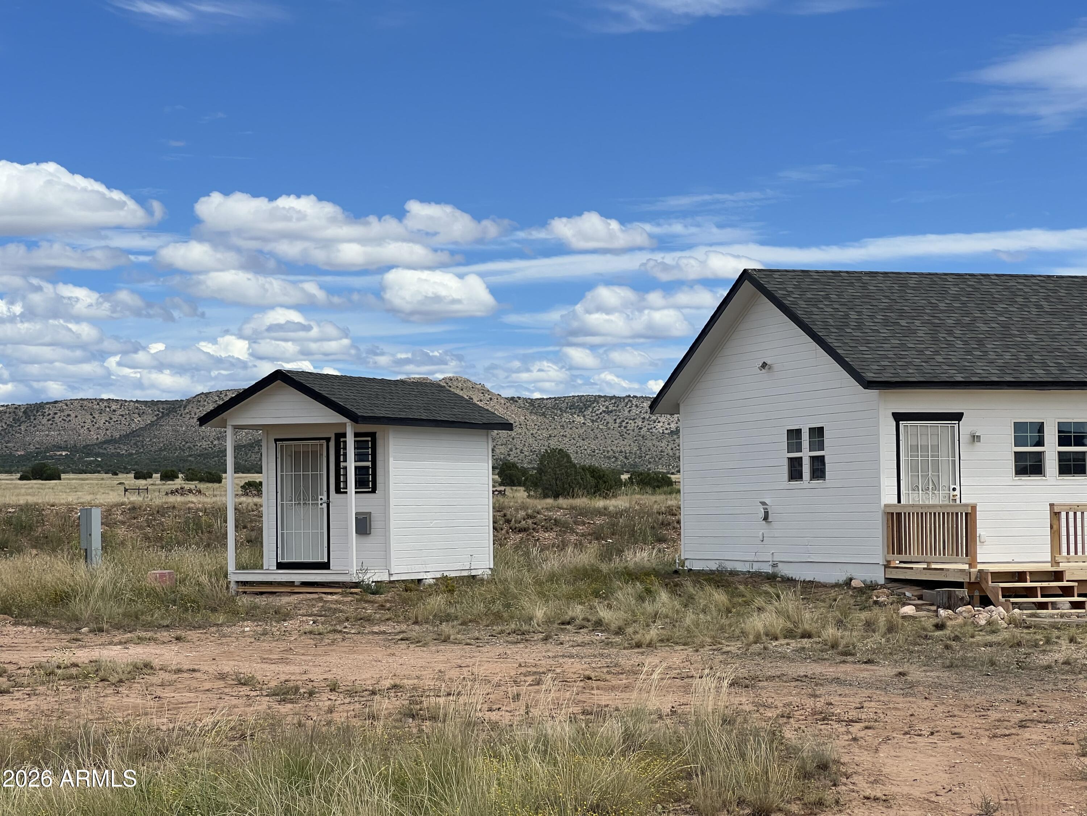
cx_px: 544
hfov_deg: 25.3
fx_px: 2418
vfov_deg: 19.1
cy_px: 408
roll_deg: +1.5
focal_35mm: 77
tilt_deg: +6.2
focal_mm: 9
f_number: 2.8
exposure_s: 1/1233
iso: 32
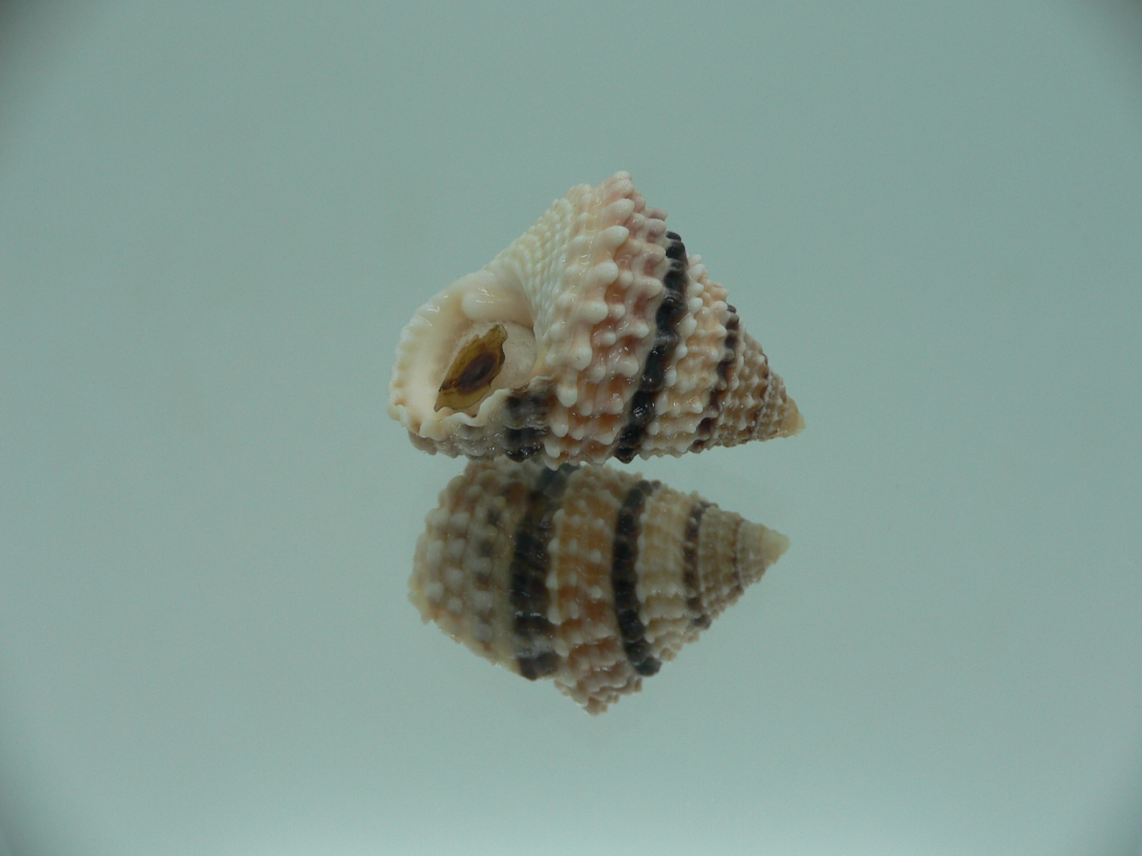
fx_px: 1155
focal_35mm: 35
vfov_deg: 40.7
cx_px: 571
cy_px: 428
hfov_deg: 52.6
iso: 80
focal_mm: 4.6
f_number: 2.8
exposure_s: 1/60
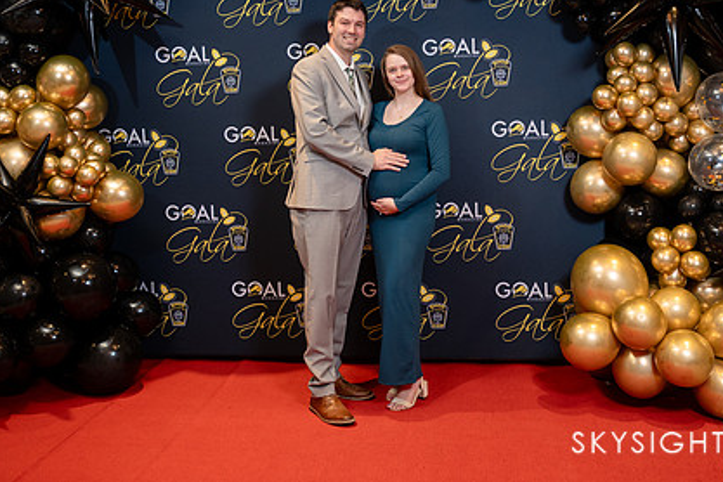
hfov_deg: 48.5
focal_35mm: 40
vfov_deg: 33.0
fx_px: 803
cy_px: 150
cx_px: 373
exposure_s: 1/160
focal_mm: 28
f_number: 2.8
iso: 1000
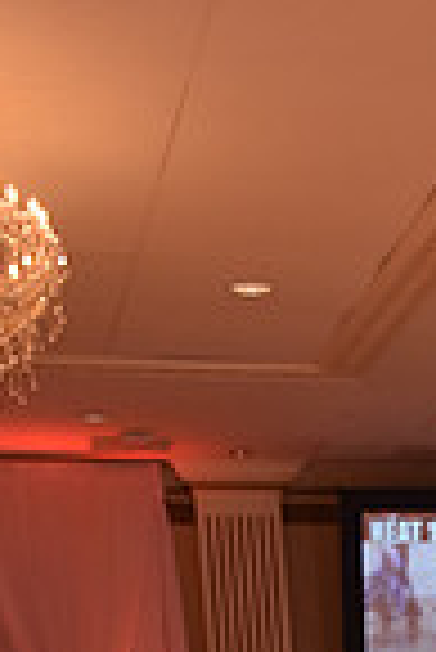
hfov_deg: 10.3
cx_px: 829
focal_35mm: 124
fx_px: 2247
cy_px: 1124
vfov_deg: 14.7
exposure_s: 1/250
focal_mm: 31
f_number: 5
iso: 1250
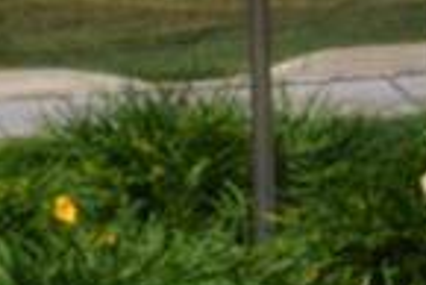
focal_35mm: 275
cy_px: -129
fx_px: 3257
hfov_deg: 7.0
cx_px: 1058
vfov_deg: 5.0
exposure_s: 1/200
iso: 100
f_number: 14
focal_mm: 26
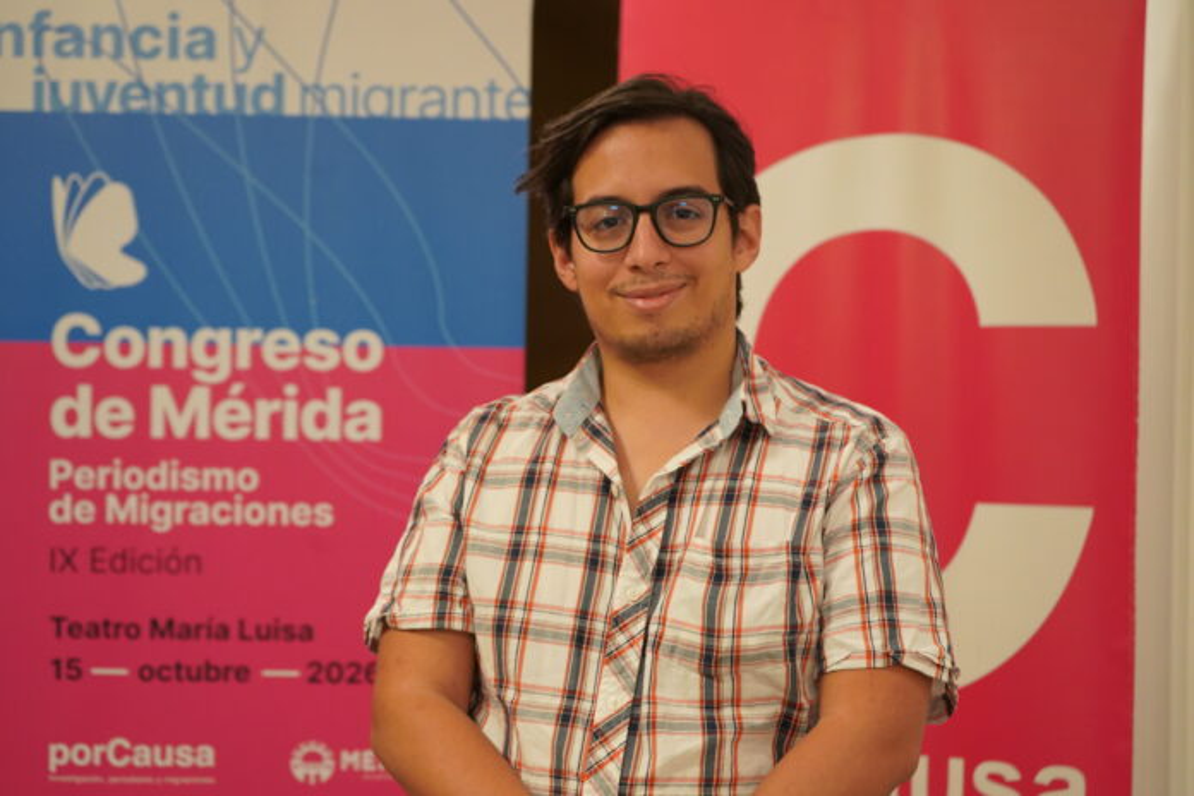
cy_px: 398
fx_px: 1990
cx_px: 597
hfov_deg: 33.4
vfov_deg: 22.6
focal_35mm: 60
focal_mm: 60
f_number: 5
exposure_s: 1/160
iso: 4000
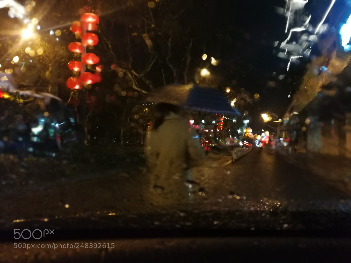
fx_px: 274
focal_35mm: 27
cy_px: 132
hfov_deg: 65.3
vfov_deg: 51.4
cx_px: 176
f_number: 4
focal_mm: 3.95
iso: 640
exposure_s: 1/25
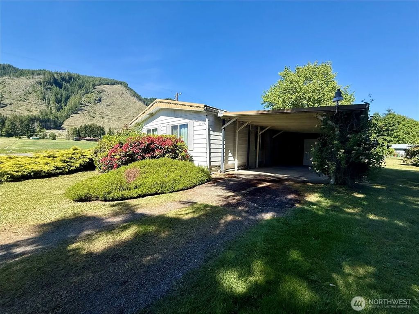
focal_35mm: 14
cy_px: 157
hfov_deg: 102.1
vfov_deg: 85.7
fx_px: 169
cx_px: 210
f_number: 2.2
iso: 64
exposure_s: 1/1497
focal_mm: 2.22
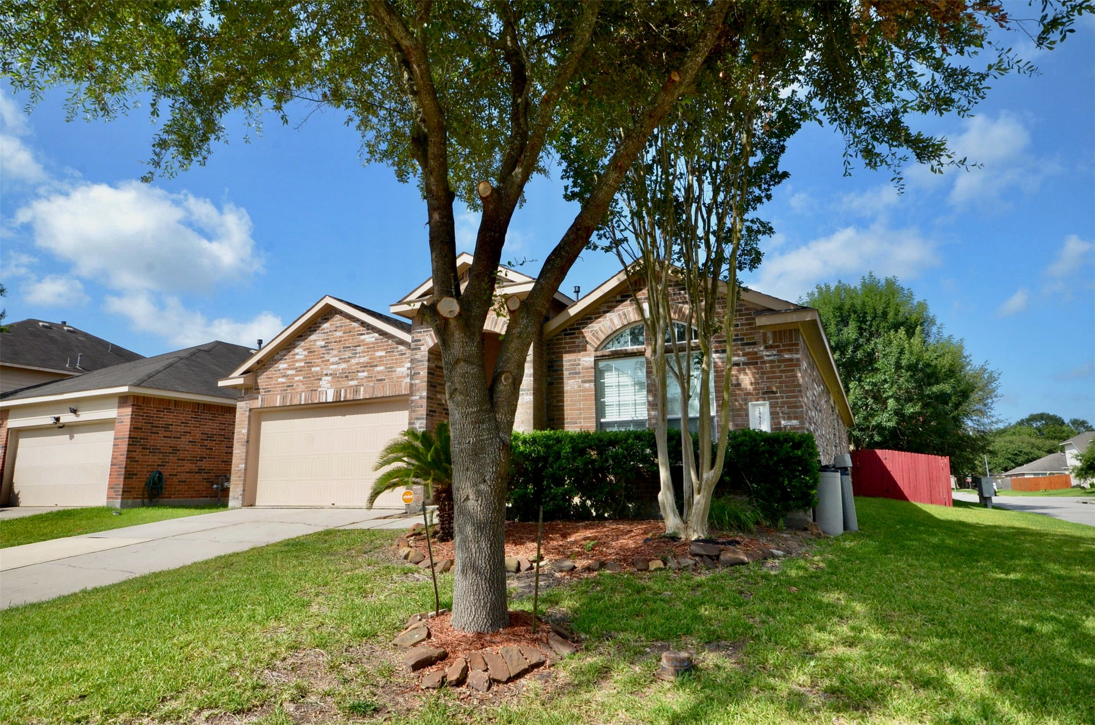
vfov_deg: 55.9
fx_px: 683
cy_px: 362
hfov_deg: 77.4
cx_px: 548
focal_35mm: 22
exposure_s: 1/800
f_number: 14
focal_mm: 15
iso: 1250
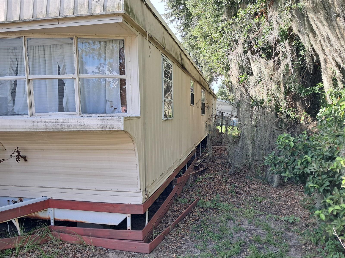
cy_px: 129
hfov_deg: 65.3
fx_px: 269
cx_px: 172
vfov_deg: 51.4
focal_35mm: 27
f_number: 1.8
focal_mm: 4
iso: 50
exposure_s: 1/120
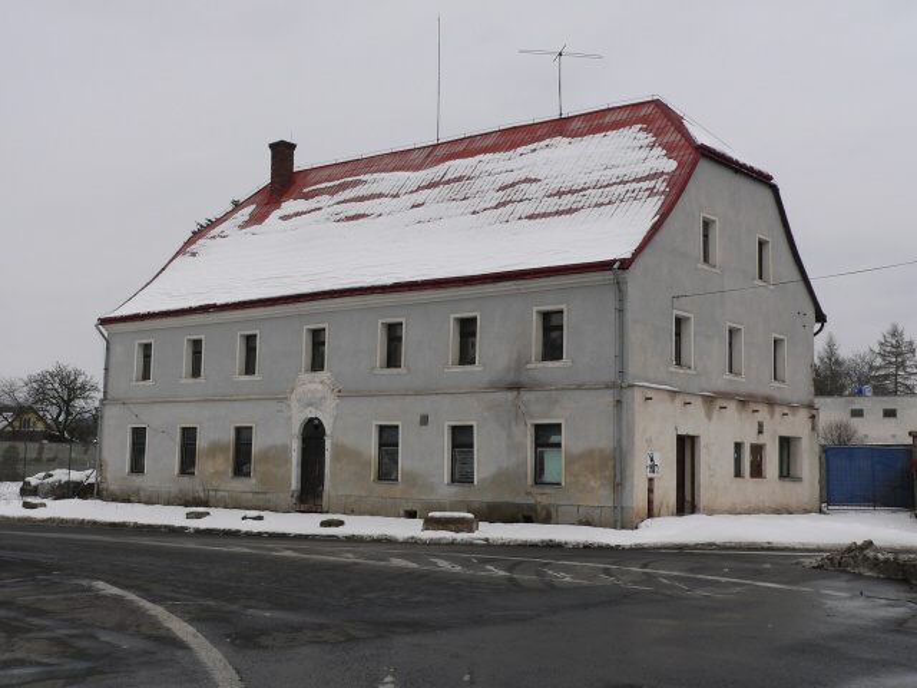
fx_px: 1192
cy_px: 344
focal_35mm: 45
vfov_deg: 32.2
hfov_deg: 42.1
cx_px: 458
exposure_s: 1/500
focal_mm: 7.4
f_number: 4.6
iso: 80
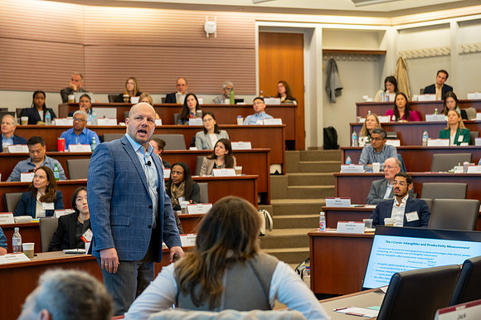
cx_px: 240
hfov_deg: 28.8
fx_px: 936
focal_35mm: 70
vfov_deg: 19.4
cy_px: 160
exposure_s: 1/100
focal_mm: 70
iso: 1250
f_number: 4
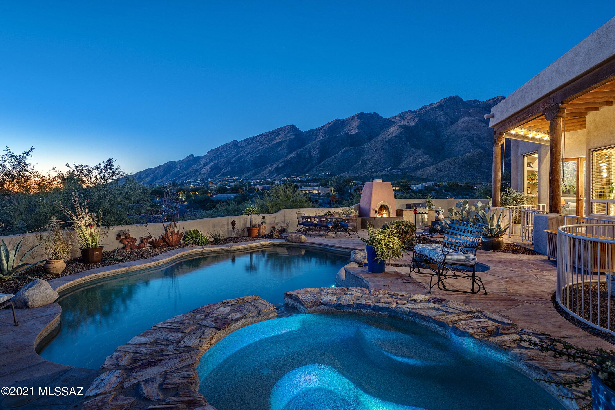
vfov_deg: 64.5
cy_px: 205
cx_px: 308
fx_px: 325
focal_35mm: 19
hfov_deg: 86.9
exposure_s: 15
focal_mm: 19
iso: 100
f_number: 9
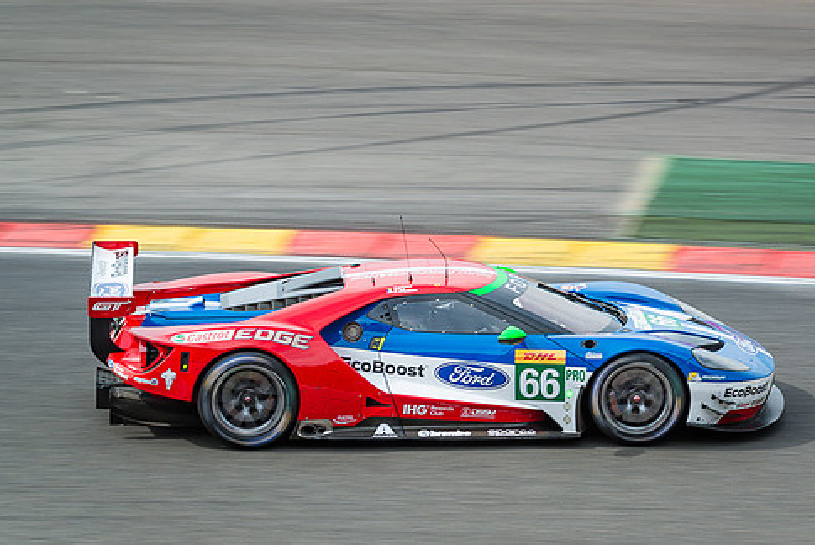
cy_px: 248
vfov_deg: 7.1
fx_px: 4394
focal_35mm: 194
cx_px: 515
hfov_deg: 10.6
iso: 100
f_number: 7.1
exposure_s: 1/200
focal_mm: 135
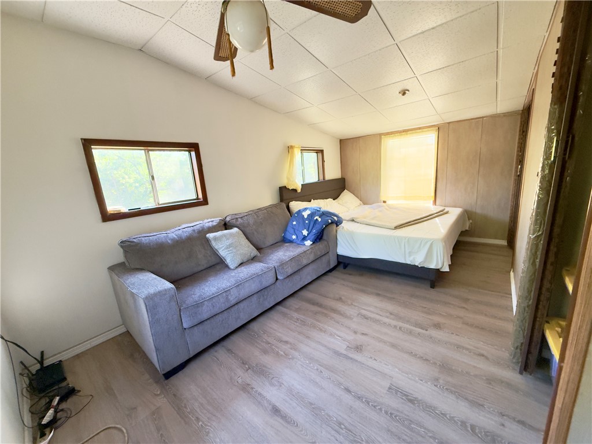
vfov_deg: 85.7
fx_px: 239
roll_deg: +5.3
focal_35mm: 14
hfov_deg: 102.1
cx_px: 296
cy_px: 222
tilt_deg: -11.7
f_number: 2.2
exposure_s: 1/99
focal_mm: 2.22
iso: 250
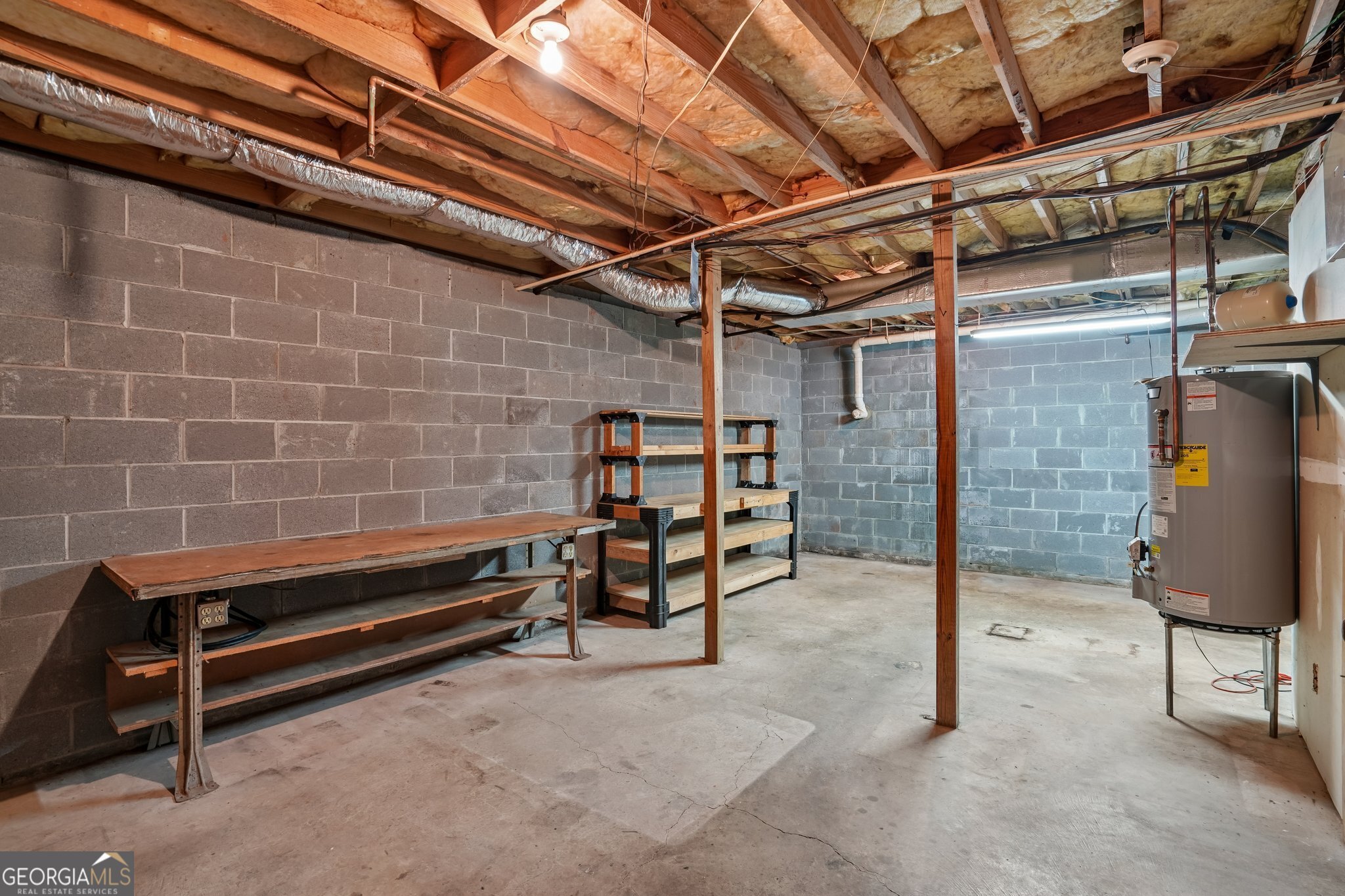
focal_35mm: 16
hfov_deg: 96.7
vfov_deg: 73.7
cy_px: 448
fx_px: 598
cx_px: 672
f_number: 8
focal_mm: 16
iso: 400
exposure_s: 1.6
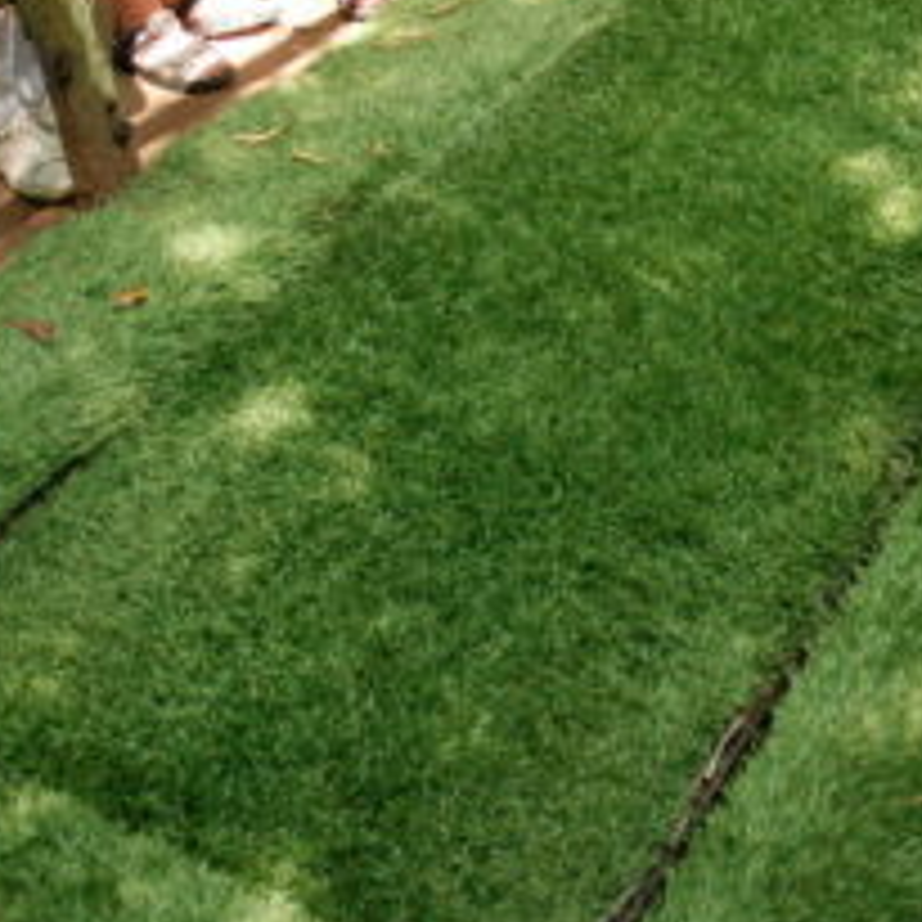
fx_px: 1688
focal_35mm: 56
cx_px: 697
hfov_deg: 30.0
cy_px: 326
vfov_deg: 30.4
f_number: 3.5
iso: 1600
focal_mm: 18
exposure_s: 1/160
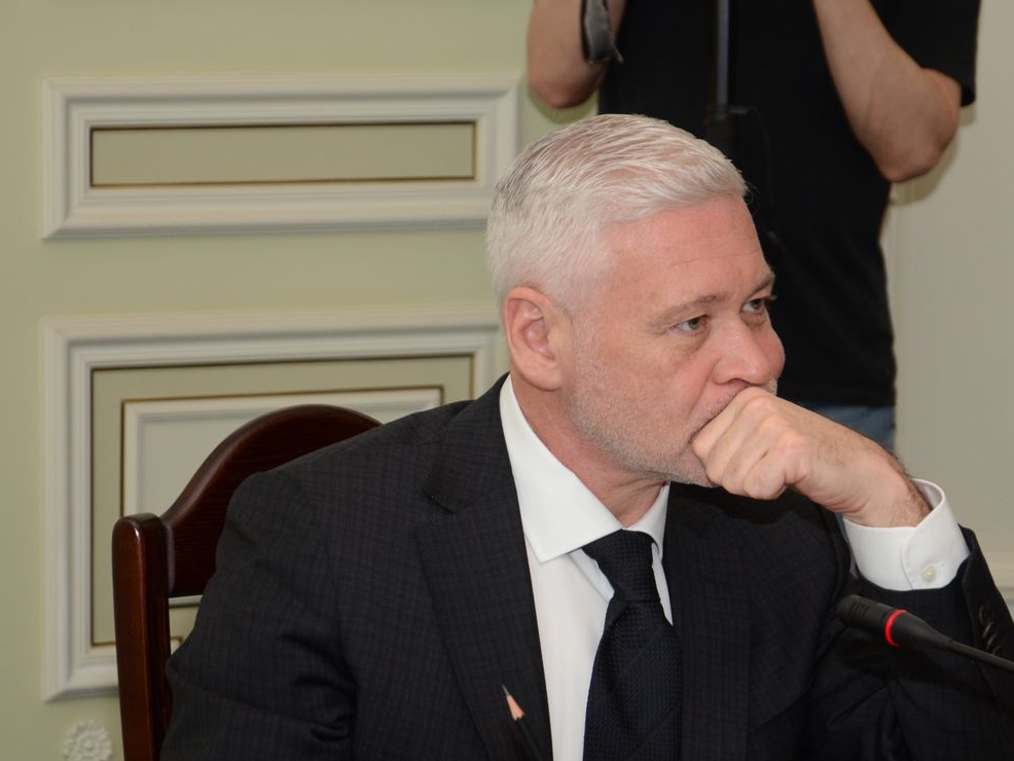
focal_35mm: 143
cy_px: 454
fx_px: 4190
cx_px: 617
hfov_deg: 13.8
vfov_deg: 10.4
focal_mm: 70
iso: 640
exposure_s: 1/250
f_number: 5.3
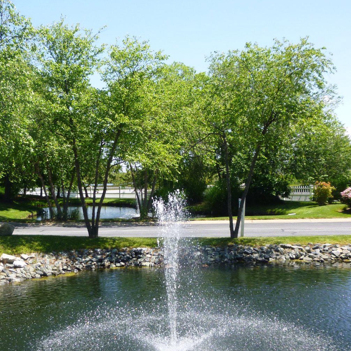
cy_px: 199
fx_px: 516
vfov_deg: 37.5
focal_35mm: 45
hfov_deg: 37.3
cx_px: 128
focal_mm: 4.5
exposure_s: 1/400
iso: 100
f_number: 3.1
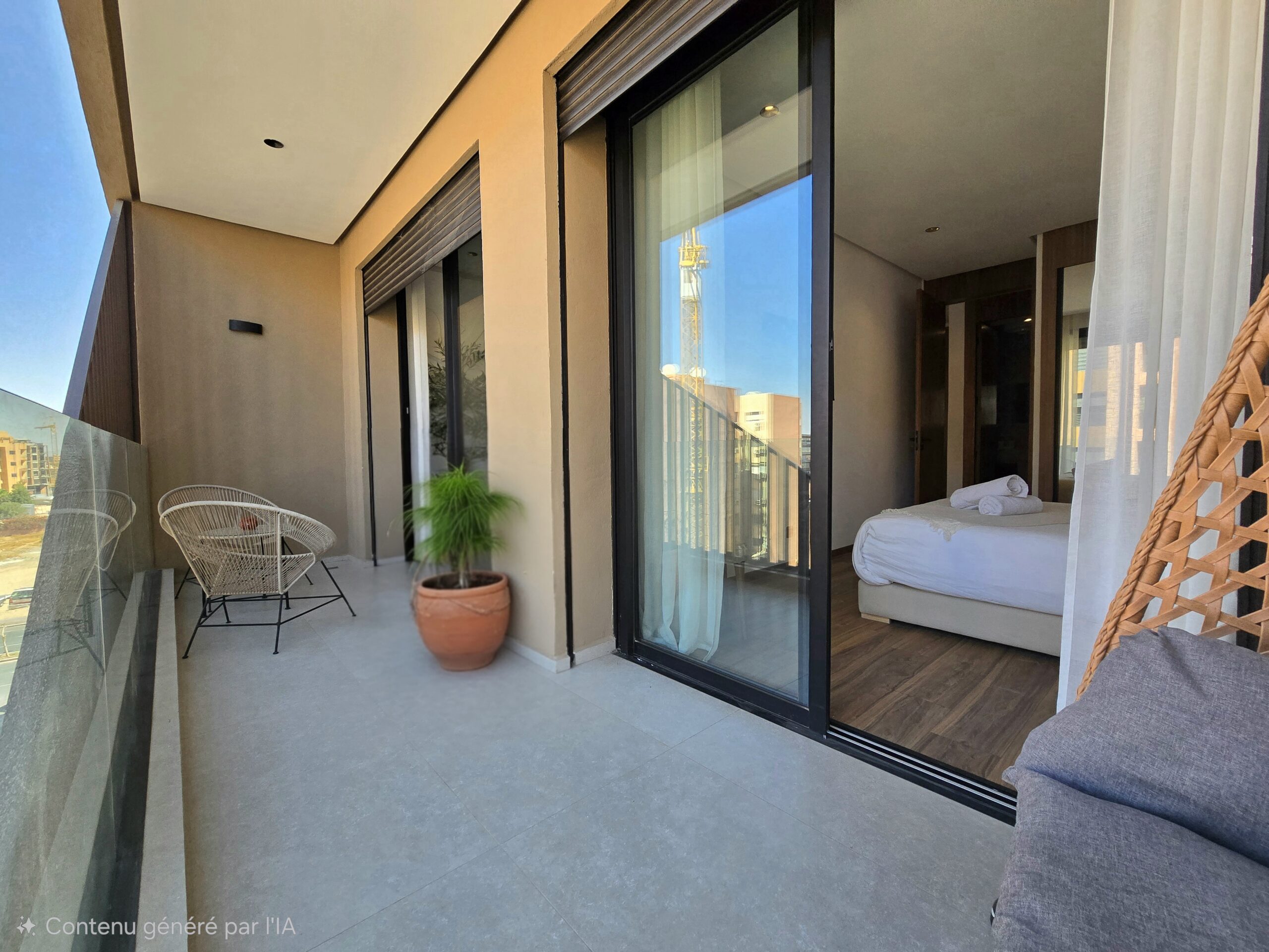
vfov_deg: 89.9
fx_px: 477
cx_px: 634
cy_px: 476
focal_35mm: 13
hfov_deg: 106.2
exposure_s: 1/769
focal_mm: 2.2
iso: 125
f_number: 2.2
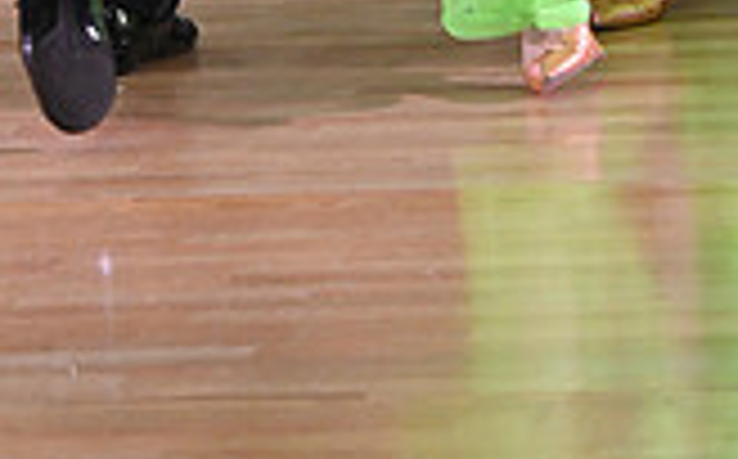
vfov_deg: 3.0
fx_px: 8697
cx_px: 218
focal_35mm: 433
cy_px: -508
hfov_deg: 4.9
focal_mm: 120
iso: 2500
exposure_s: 1/320
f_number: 5
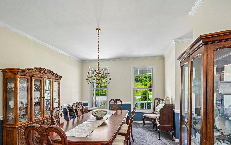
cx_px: 119
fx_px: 107
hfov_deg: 94.3
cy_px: 80
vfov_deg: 67.8
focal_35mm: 17
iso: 800
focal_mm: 16
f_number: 8
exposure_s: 1/50
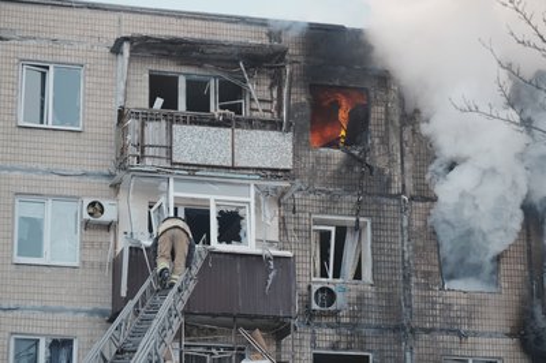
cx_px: 273
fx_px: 1682
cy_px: 182
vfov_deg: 12.3
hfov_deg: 18.4
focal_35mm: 111
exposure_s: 1/320
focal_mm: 111
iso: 400
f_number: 5
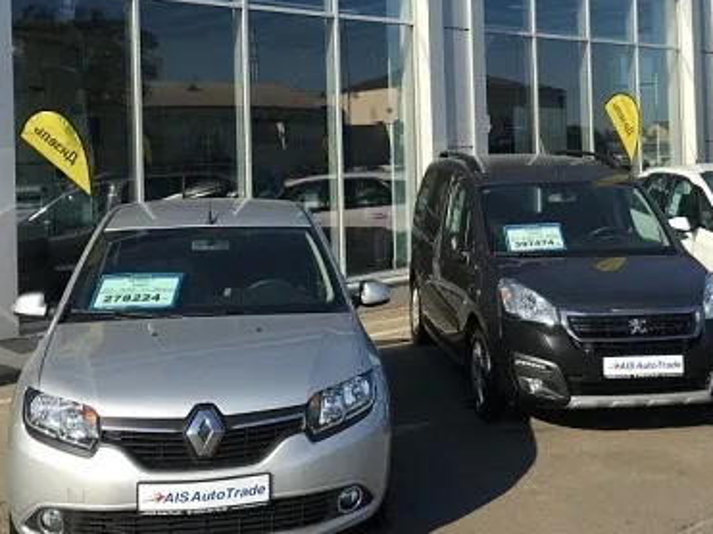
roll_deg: +1.4
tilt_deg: +0.7
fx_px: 1030
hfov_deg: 38.0
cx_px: 429
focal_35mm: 50
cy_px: 150
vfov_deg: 28.8
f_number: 2.2
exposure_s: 1/1451
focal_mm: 4.15
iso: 25
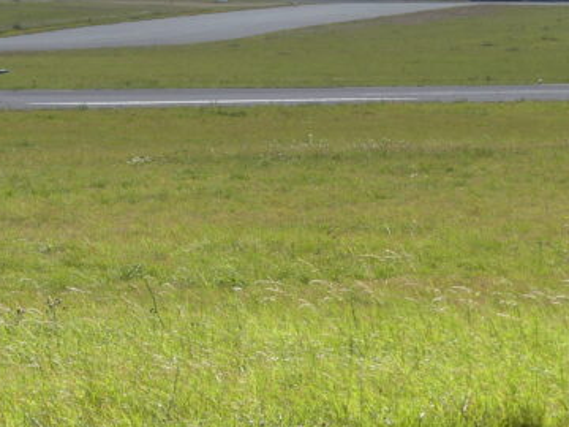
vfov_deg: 4.8
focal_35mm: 310
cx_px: 0
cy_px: 51
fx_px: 5096
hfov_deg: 6.4
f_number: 4
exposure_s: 1/800
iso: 100
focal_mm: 19.6
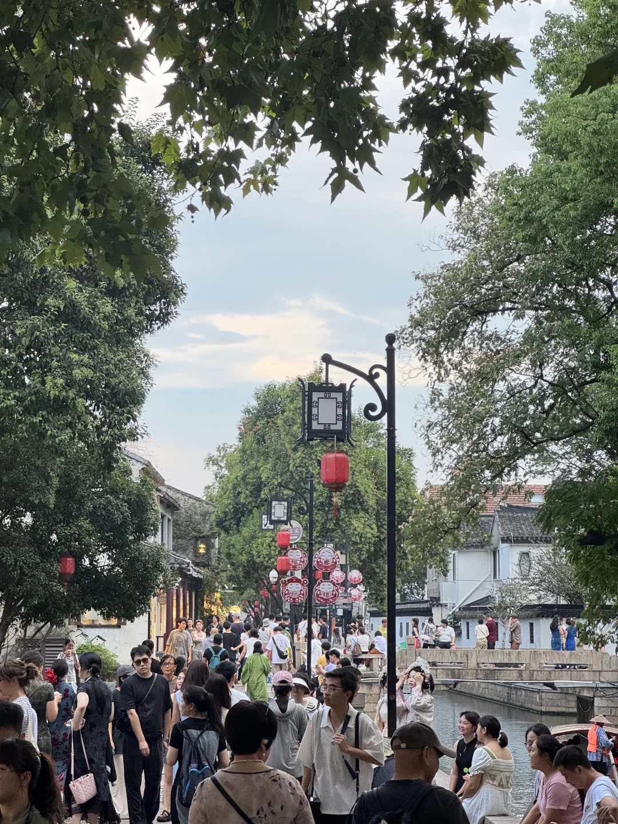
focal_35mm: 77
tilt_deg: +7.1
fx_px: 1834
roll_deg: -1.0
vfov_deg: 25.3
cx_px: 309
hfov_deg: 19.1
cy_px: 412
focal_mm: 9
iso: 160
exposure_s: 1/100
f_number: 2.8
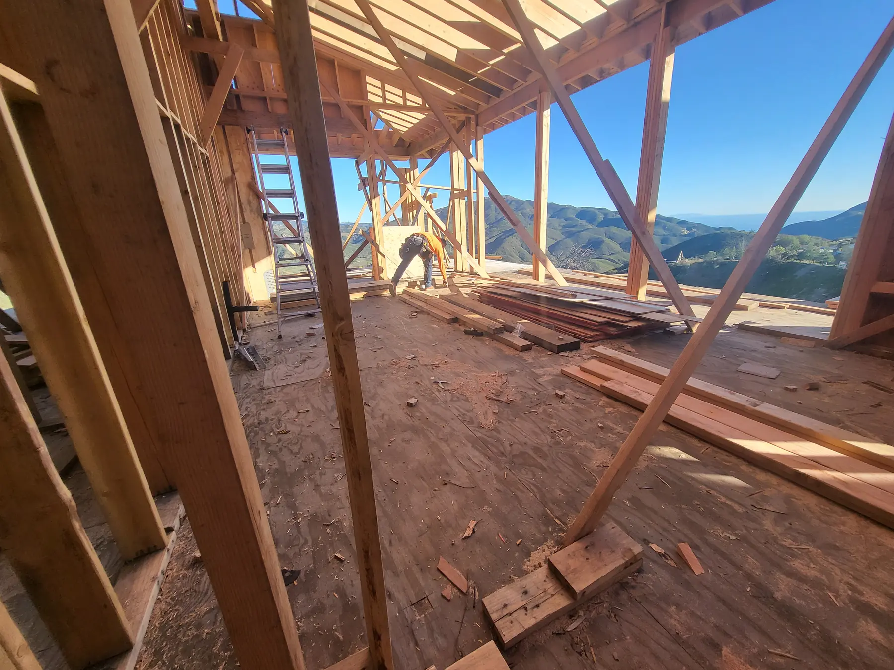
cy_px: 335
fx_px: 336
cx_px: 447
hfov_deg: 106.2
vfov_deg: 89.9
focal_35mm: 13
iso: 32
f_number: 2.2
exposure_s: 1/397
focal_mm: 1.74
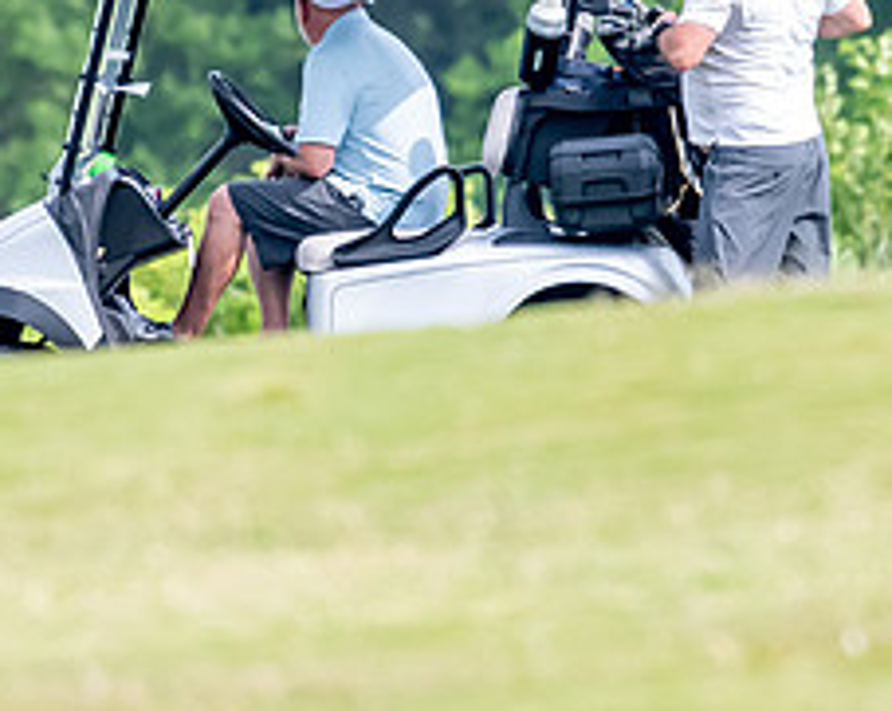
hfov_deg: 1.4
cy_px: 139
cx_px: 365
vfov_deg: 1.1
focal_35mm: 1370
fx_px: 36121
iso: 1400
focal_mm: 380
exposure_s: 1/2000
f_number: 5.6
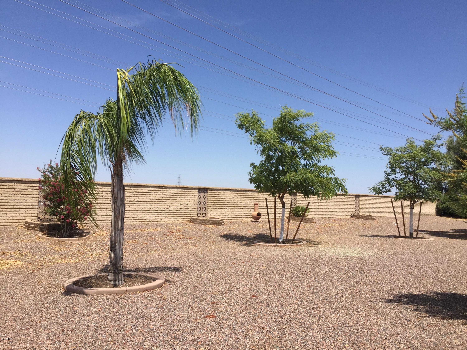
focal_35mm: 29
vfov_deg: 48.2
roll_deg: -0.9
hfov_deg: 61.7
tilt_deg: +3.5
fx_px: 391
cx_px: 234
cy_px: 175
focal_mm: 4.15
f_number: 2.2
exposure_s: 1/2475
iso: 32
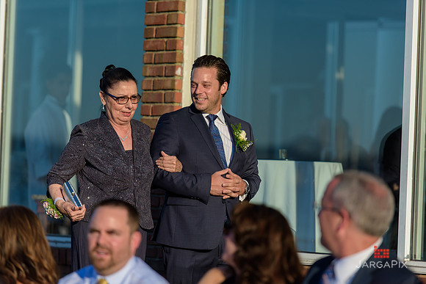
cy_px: 142
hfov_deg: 11.4
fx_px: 2130
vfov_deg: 7.6
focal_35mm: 180
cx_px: 213
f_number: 3.2
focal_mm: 180
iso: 200
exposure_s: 1/3200
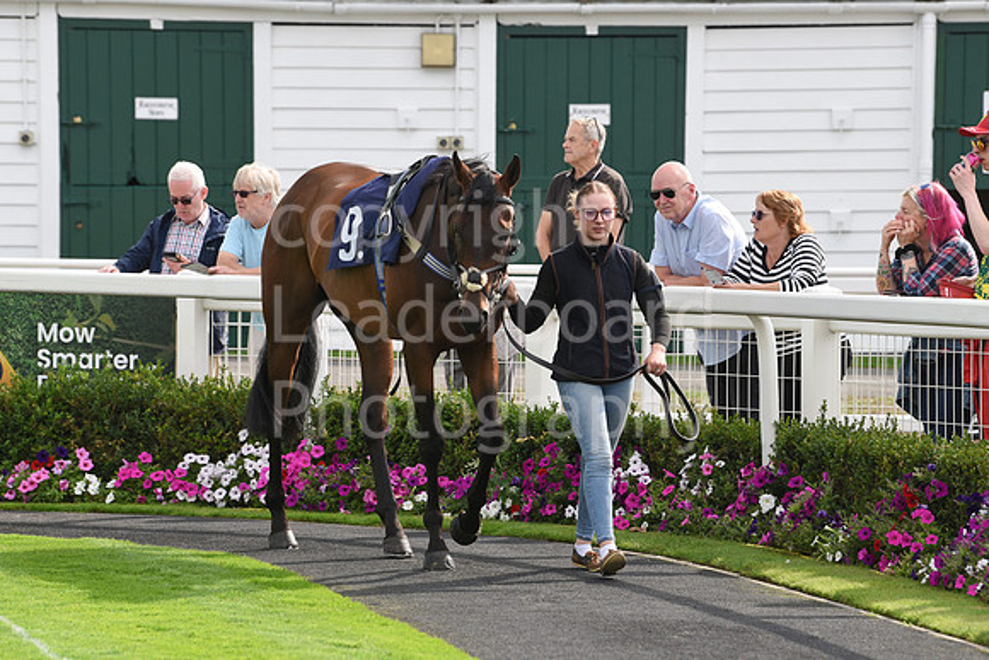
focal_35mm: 200
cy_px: 330
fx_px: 5495
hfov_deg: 10.3
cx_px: 494
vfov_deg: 6.9
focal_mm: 200
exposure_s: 1/640
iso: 400
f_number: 6.3
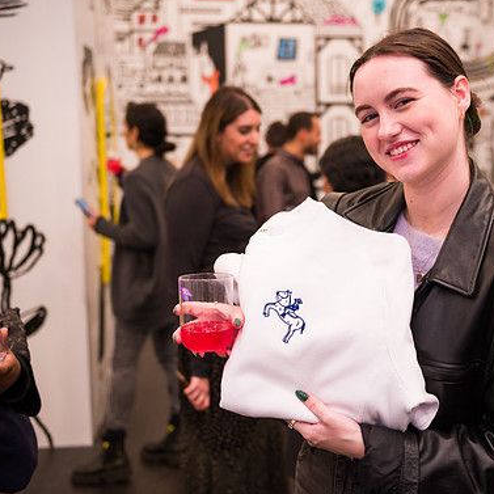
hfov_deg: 35.7
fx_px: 759
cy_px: 246
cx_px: 326
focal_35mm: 47
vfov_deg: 36.1
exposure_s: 1/200
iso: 1600
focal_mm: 36
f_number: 3.2
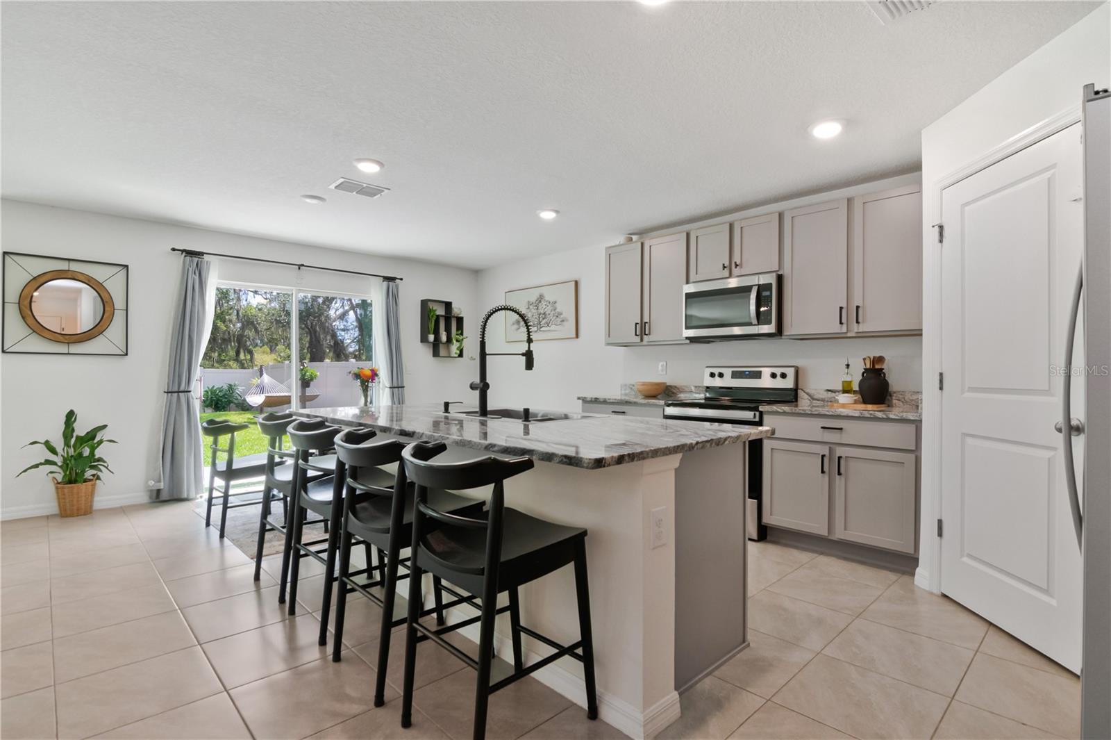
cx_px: 556
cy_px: 370
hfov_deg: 95.0
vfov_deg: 72.0
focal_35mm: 16
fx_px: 509
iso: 800
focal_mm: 11
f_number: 8
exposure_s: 1/30
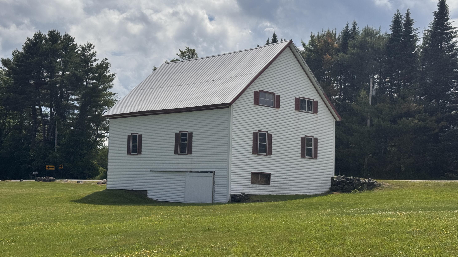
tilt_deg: +5.0
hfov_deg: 39.2
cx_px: 229
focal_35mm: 53
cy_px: 119
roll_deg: -1.6
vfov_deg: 22.6
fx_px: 644
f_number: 1.78
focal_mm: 6.76
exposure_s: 1/12500
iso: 64
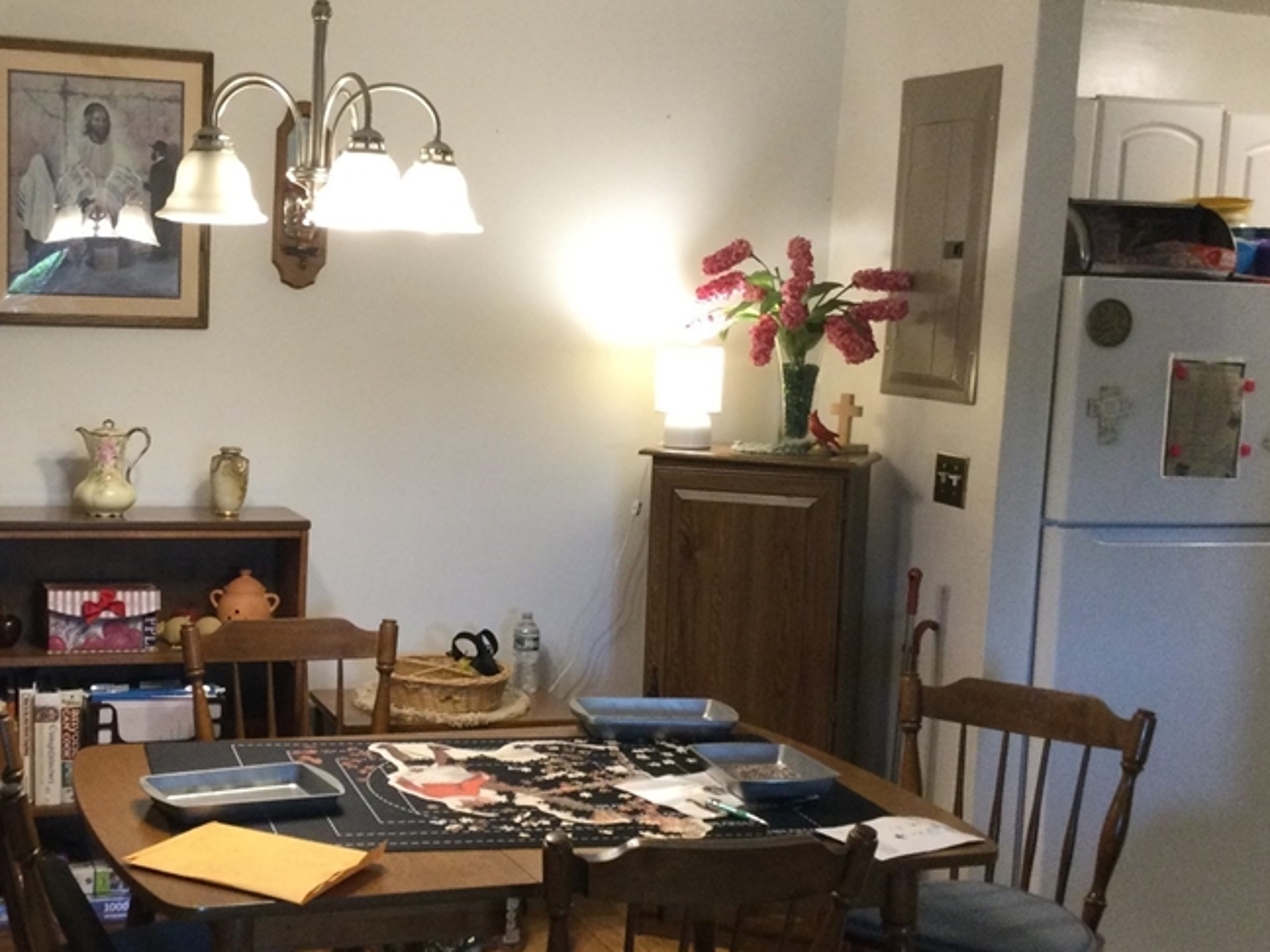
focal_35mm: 49
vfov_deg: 29.7
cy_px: 486
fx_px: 1798
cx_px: 380
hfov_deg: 38.3
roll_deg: -3.9
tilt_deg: -7.9
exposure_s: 1/30
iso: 125
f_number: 2.4
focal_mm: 3.3
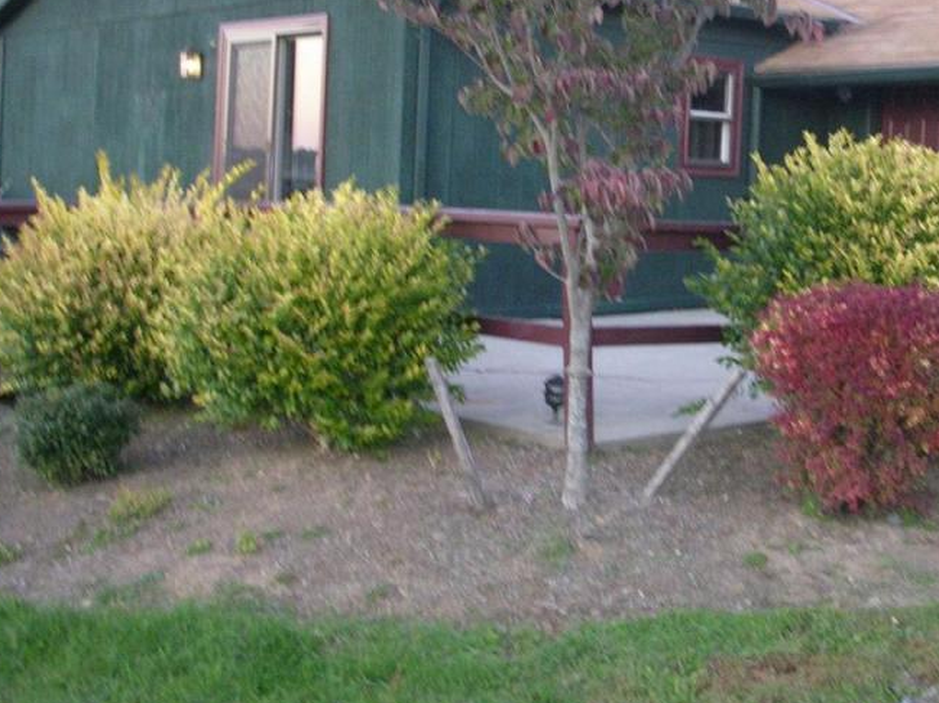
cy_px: 237
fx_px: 1627
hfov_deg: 31.7
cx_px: 696
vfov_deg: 24.3
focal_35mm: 60
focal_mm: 5.8
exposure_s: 1/28.6
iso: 145
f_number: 2.8
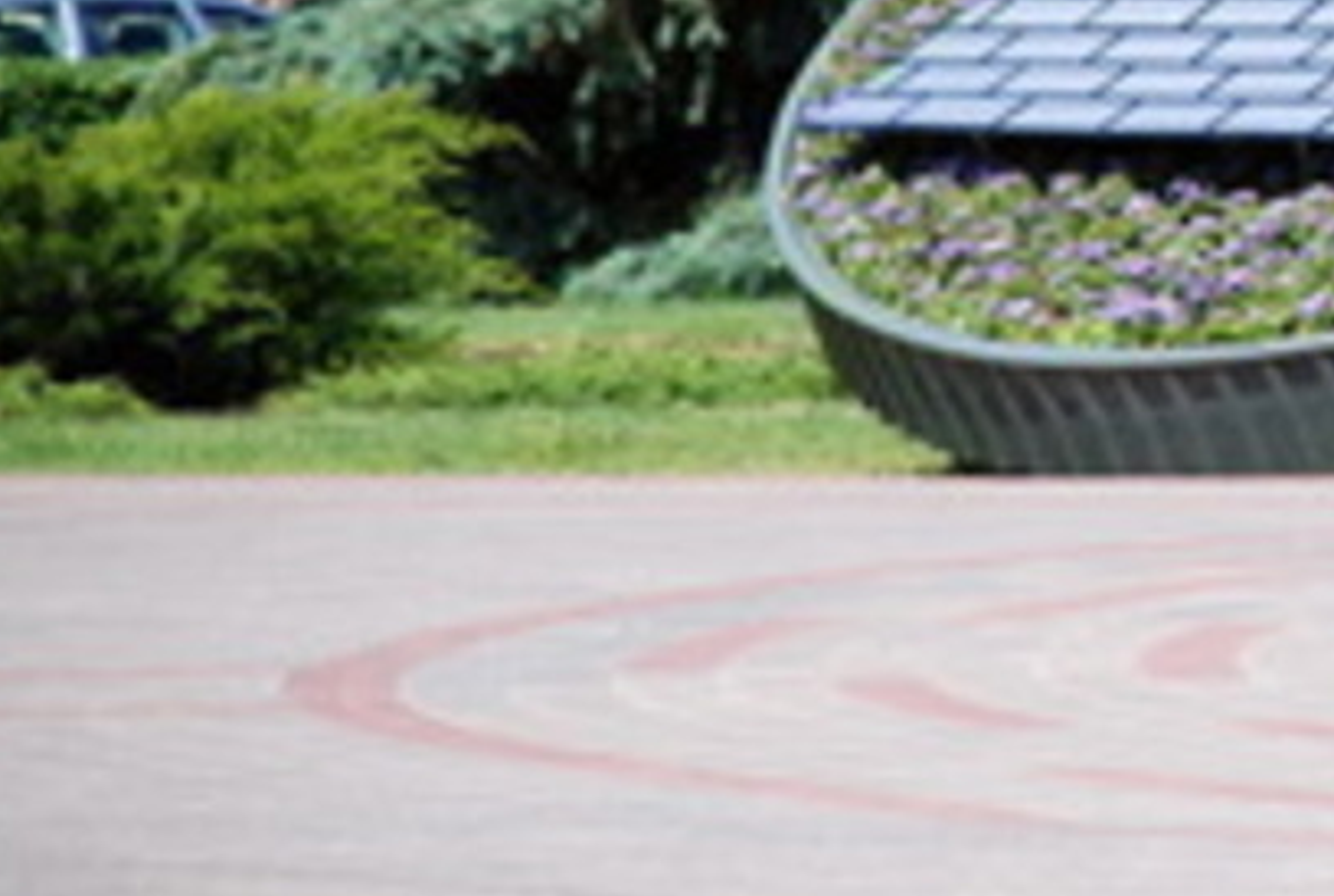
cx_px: 1968
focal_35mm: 635
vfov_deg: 2.2
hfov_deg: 3.2
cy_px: -173
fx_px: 23566
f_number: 5.6
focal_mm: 135
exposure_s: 1/750
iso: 320
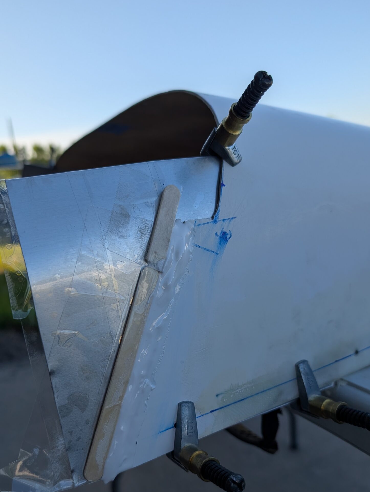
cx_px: 173
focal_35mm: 32
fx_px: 455
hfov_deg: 44.2
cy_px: 302
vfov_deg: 56.2
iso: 22
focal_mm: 6.9
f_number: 1.68
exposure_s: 1/818
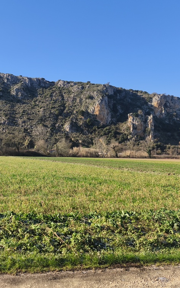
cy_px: 146
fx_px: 259
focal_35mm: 33
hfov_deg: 35.9
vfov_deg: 58.1
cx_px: 17
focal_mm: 6.18
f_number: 1.65
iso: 50
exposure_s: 1/582
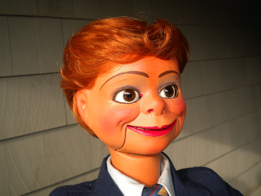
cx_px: 130
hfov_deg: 45.8
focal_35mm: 41
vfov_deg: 35.1
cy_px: 98
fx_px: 309
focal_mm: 7.4
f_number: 3.5
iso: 104
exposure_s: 1/57.5
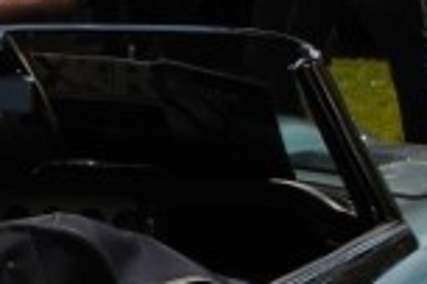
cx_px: -332
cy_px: 398
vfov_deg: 7.0
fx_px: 2301
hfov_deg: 10.0
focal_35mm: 194
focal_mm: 22
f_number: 11
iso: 100
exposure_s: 1/320
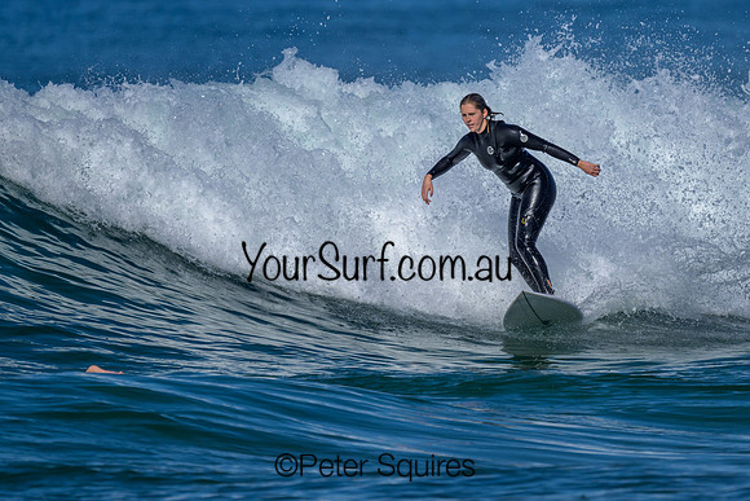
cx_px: 456
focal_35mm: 1101
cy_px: 256
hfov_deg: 1.9
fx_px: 22932
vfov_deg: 1.3
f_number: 6.3
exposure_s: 1/2000
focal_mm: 800
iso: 125
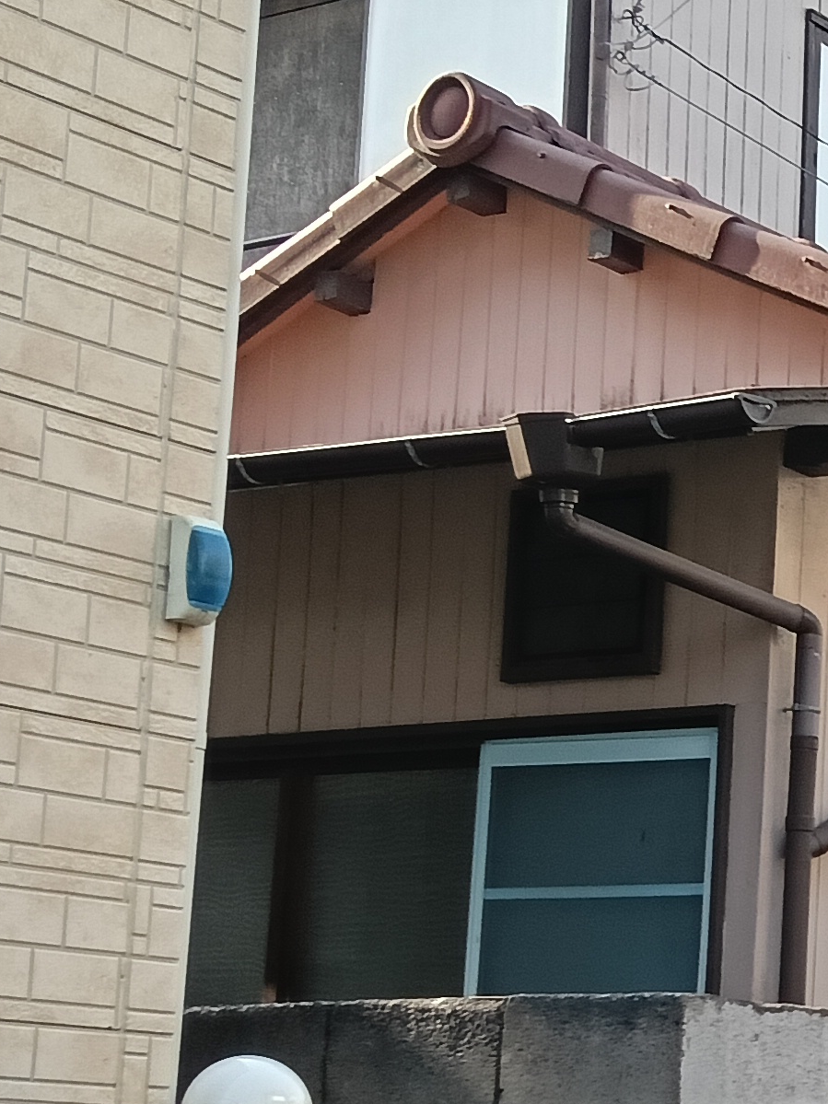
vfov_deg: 21.1
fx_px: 2935
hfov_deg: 14.6
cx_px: 1349
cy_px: 880
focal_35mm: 92
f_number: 1.8
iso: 50
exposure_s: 1/223
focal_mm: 3.98
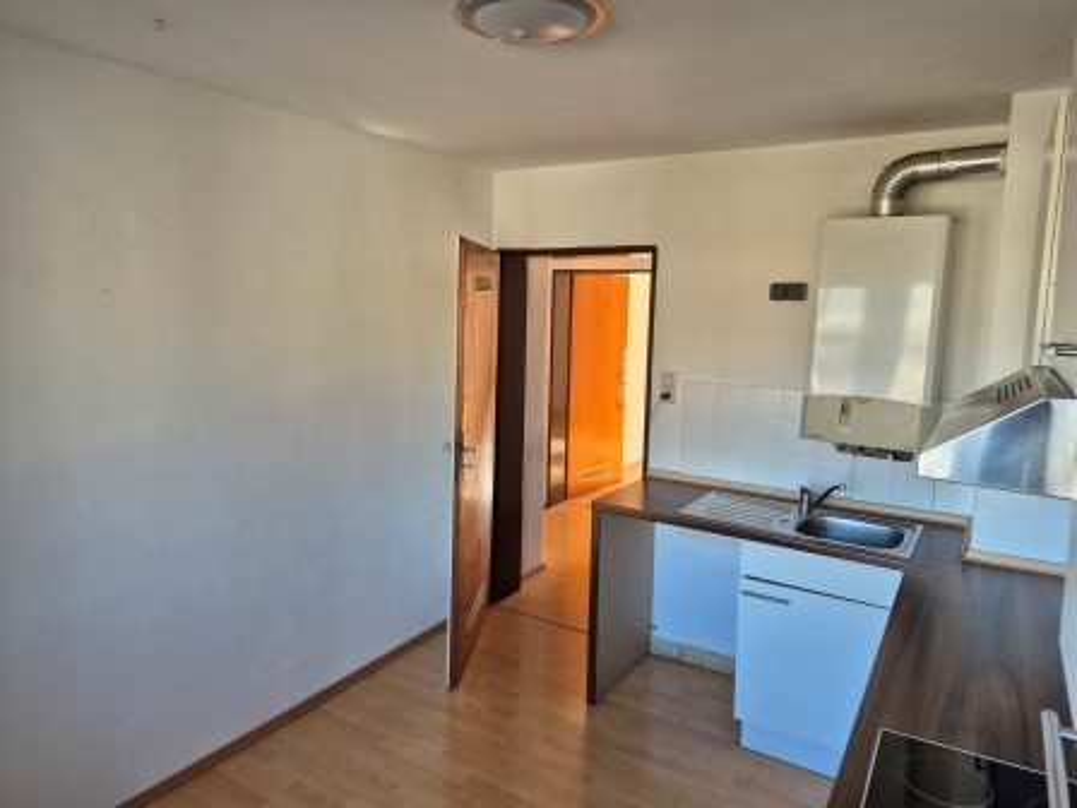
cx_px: 538
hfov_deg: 73.9
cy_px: 404
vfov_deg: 58.9
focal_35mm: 23
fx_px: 716
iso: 160
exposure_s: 1/180
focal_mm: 5.4
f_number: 1.8
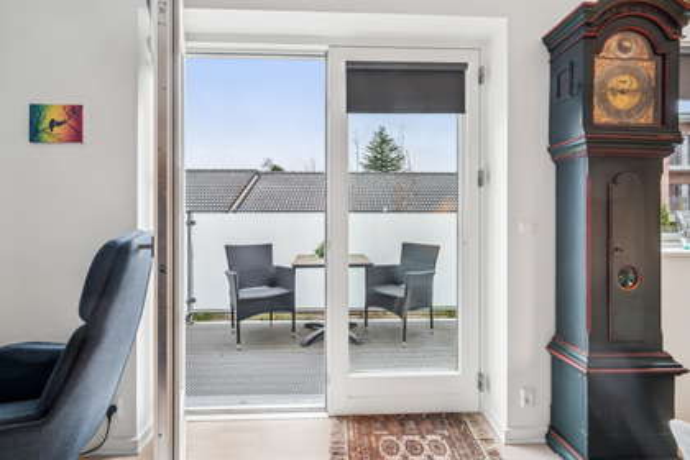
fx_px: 307
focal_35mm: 16
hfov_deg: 96.7
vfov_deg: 73.7
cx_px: 345
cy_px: 230
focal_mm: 16
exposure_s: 1/15
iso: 640
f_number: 9
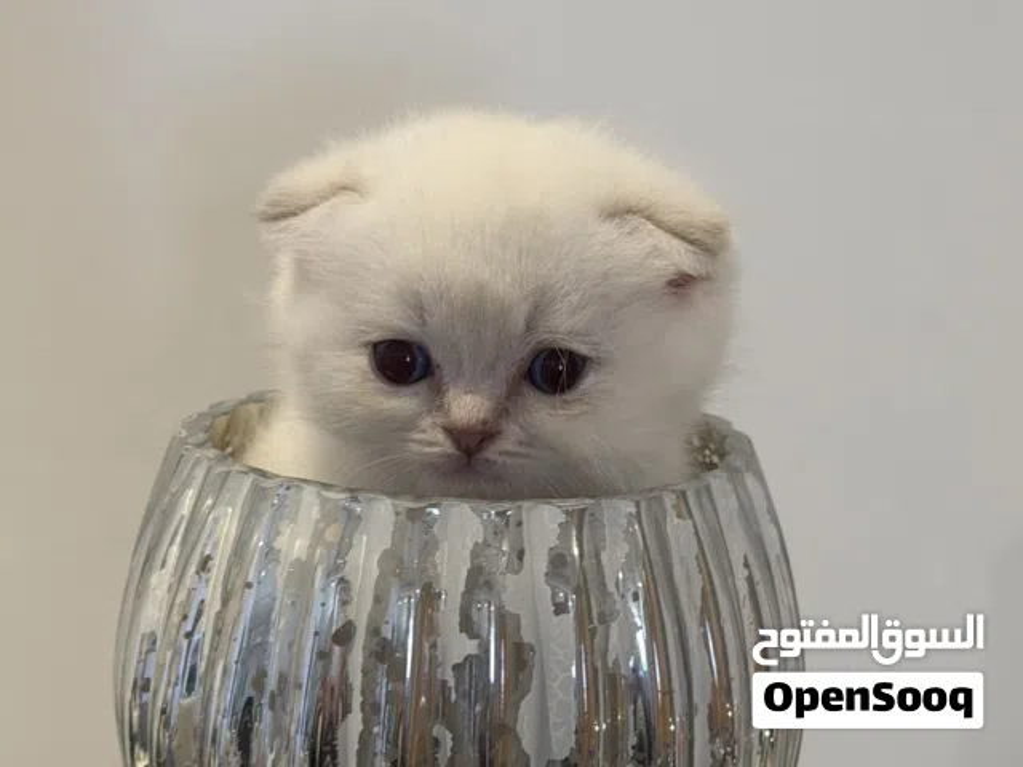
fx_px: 1419
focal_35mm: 48
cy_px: 384
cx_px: 512
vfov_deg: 30.3
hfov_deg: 39.7
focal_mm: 6.76
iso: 100
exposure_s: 1/50
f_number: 1.78
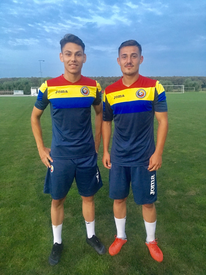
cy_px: 138
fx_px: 230
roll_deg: +1.1
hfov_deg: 48.2
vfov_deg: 61.7
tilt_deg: -13.3
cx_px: 103
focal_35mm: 29
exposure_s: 1/17
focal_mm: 4.15
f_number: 2.2
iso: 250
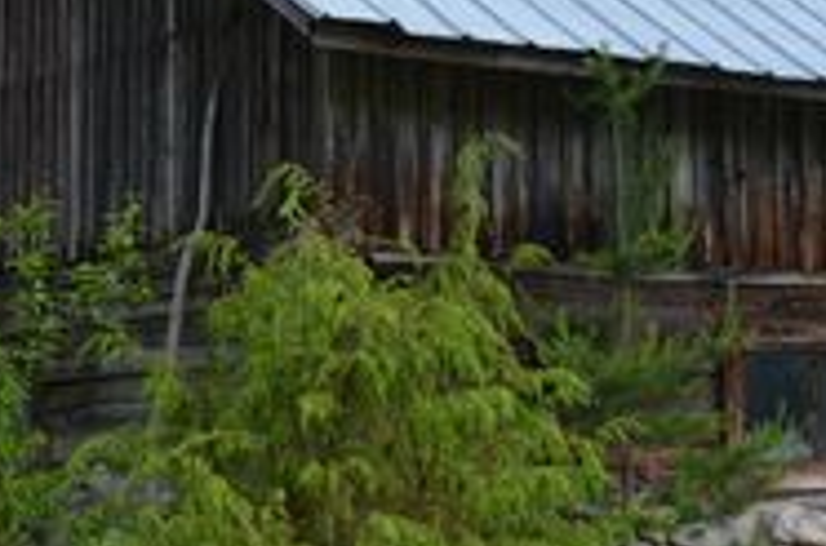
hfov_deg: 19.2
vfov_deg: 13.2
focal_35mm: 103
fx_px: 2357
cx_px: 853
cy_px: 246
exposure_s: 1/250
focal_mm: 20
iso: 160
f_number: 8
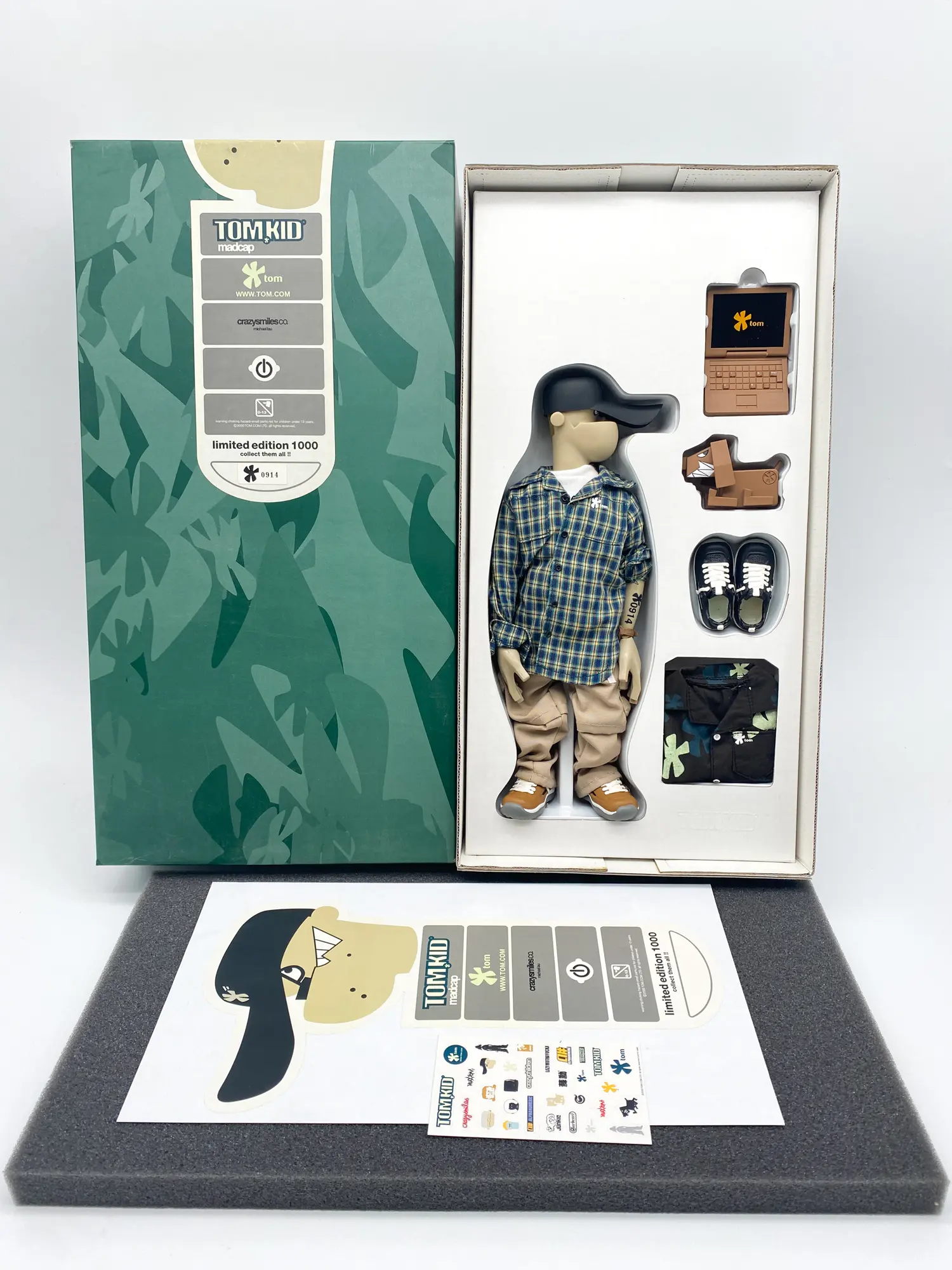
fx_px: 953
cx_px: 476
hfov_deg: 53.1
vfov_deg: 67.3
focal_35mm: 26
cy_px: 635
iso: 32
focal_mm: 4.25
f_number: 1.8
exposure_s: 1/120
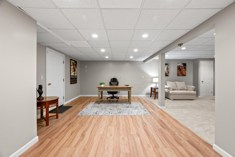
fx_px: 98
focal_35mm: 15
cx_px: 118
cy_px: 78
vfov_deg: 77.2
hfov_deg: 100.4
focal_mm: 15
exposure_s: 1/10
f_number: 7.1
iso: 250
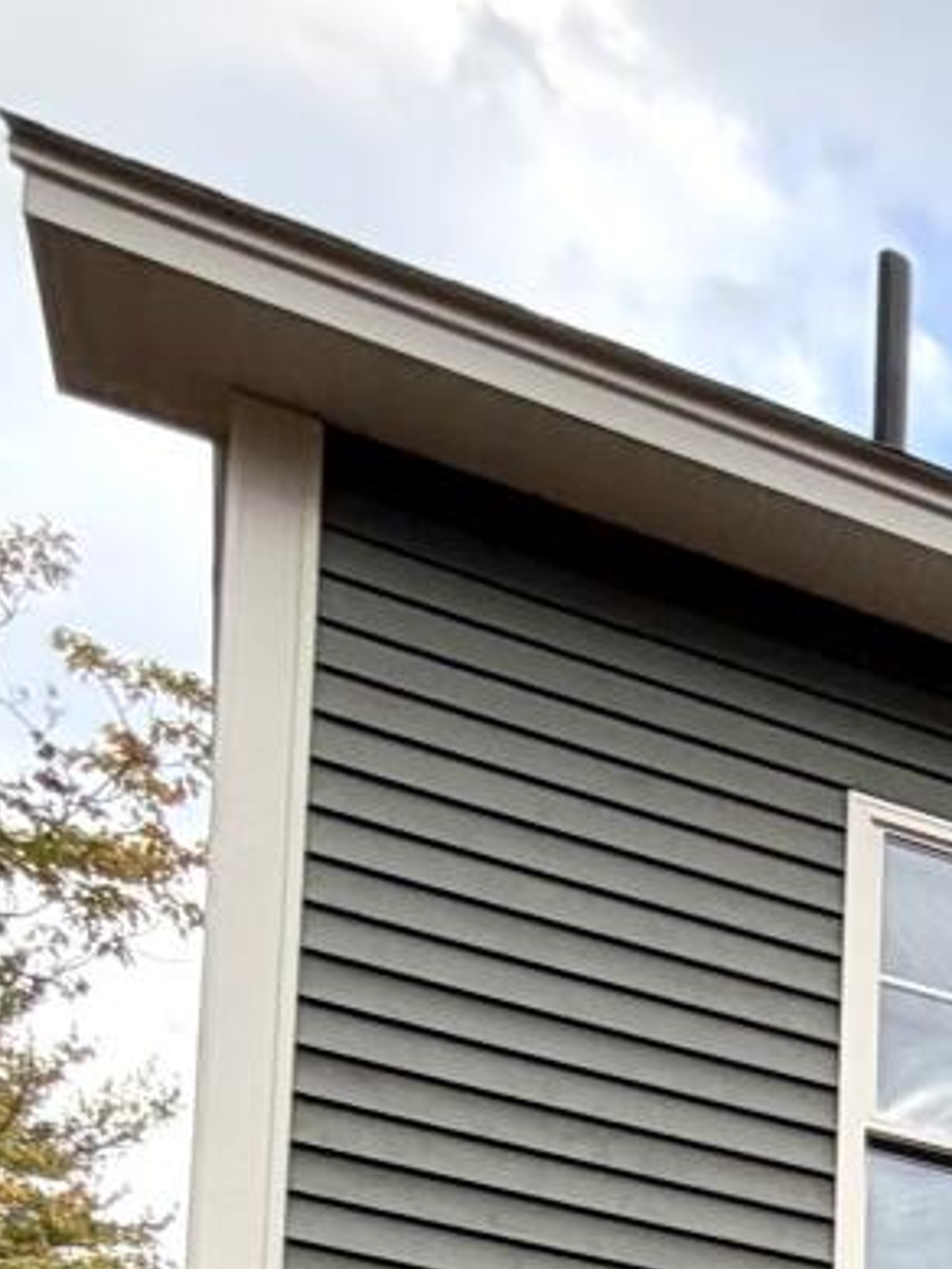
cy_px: 2209
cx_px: 2224
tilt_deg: +7.0
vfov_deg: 20.3
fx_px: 2639
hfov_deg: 14.4
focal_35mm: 72
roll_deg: +1.4
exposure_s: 1/207
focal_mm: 2.22
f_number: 2.2
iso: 40
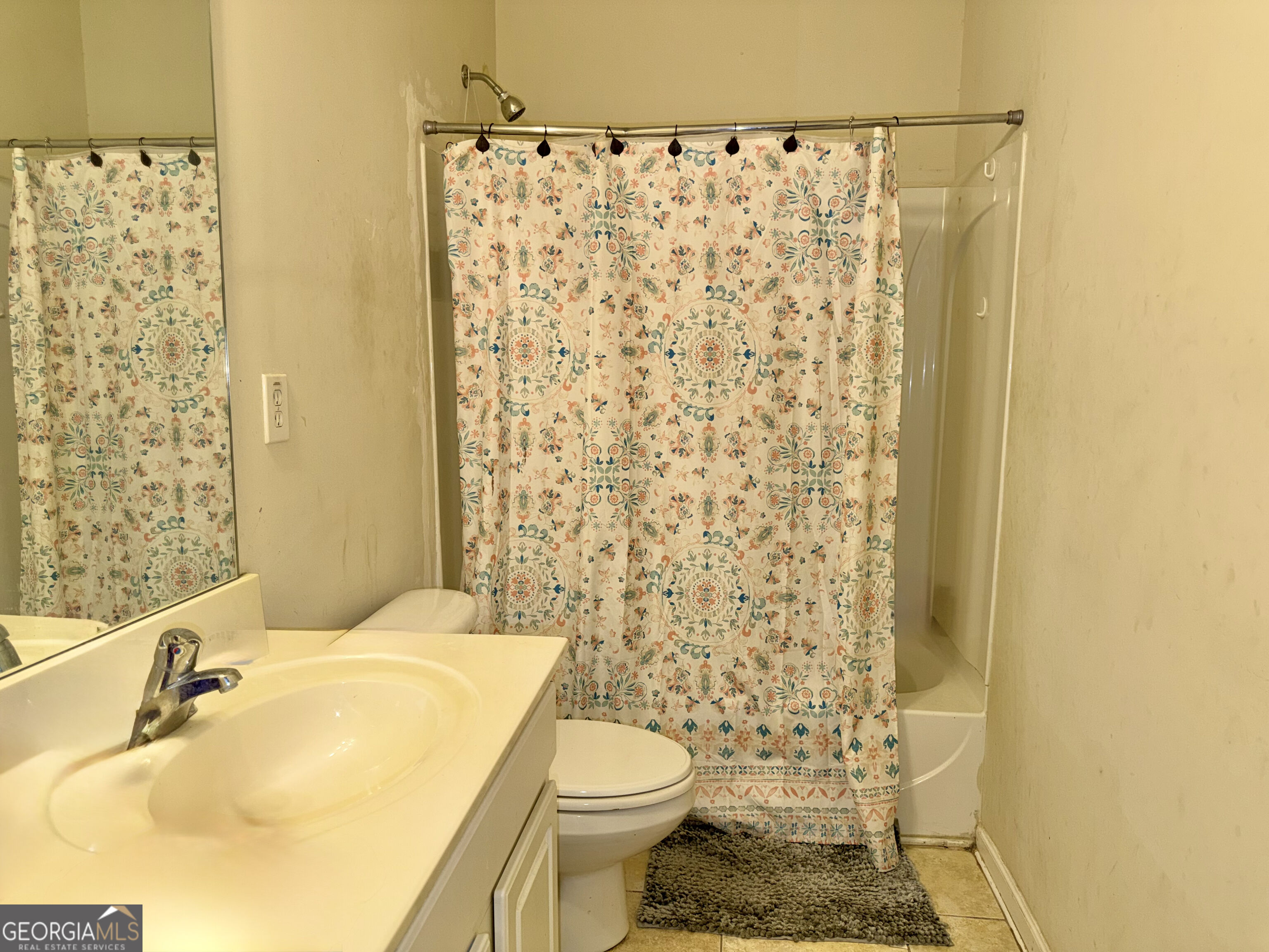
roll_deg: -0.5
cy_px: 476
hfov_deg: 71.6
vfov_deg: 56.8
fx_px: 880
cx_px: 634
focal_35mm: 24
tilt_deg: -7.3
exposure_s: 1/40
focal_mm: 6.76
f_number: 1.78
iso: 64
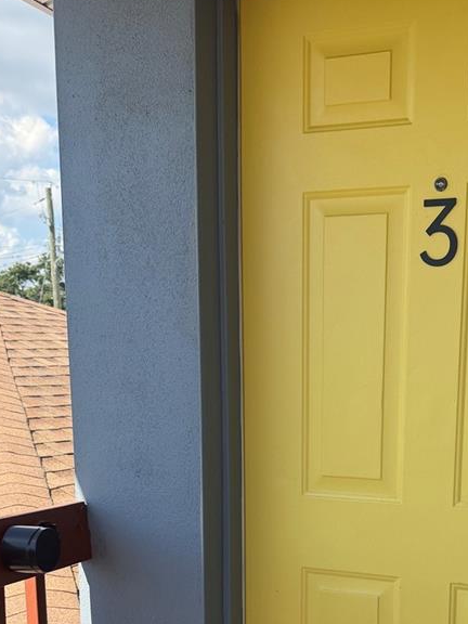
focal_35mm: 50
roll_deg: -0.5
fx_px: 901
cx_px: 335
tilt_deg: -11.0
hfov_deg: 28.8
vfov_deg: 36.4
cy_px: 530
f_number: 1.78
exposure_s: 1/2907
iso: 100
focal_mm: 6.76
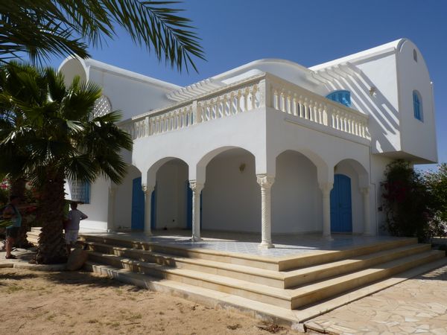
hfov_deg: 65.3
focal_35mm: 27
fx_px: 349
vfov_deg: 51.4
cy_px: 168
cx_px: 224
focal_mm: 4.8
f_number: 6.3
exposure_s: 1/400
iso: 80
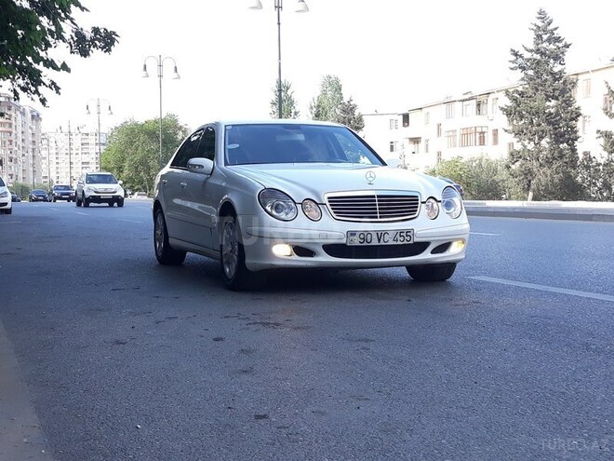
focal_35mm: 27
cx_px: 307
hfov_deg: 65.3
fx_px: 479
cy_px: 230
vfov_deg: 51.4
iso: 40
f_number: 1.7
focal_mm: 3.71
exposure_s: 1/230
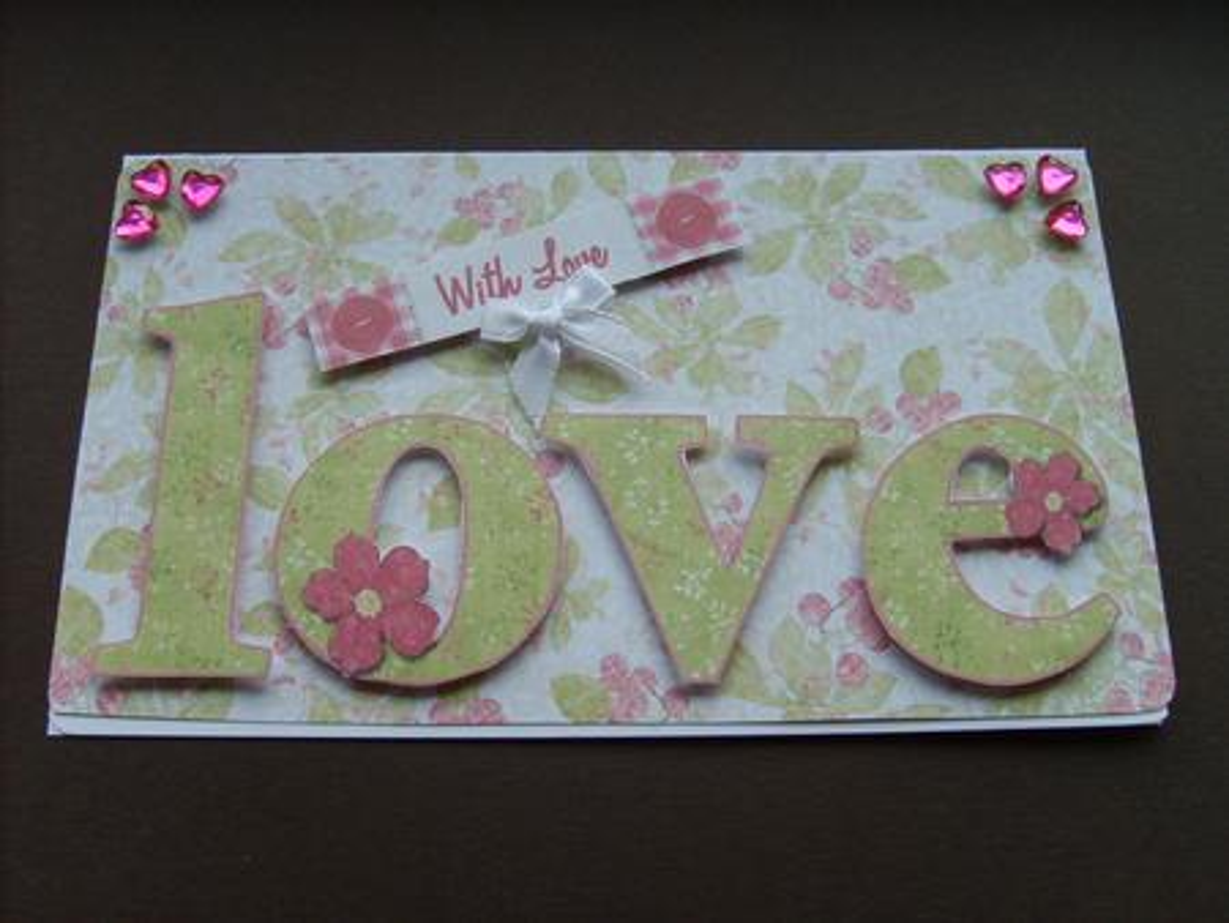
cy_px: 462
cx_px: 614
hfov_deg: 52.6
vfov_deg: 40.7
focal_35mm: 35
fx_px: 1243
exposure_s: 1/180
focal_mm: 5.8
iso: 50
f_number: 2.8
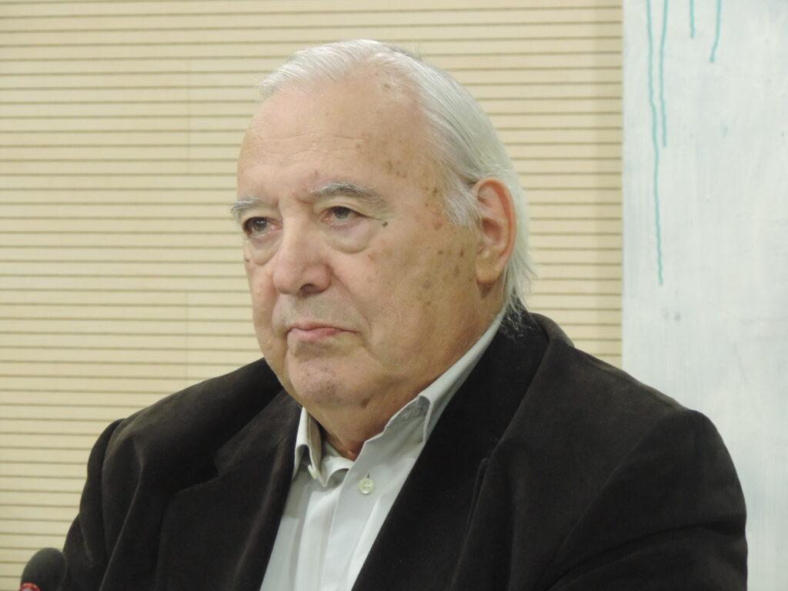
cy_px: 296
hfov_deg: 7.2
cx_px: 394
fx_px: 6260
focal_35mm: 275
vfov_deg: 5.4
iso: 800
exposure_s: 1/15
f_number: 4.7
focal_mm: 49
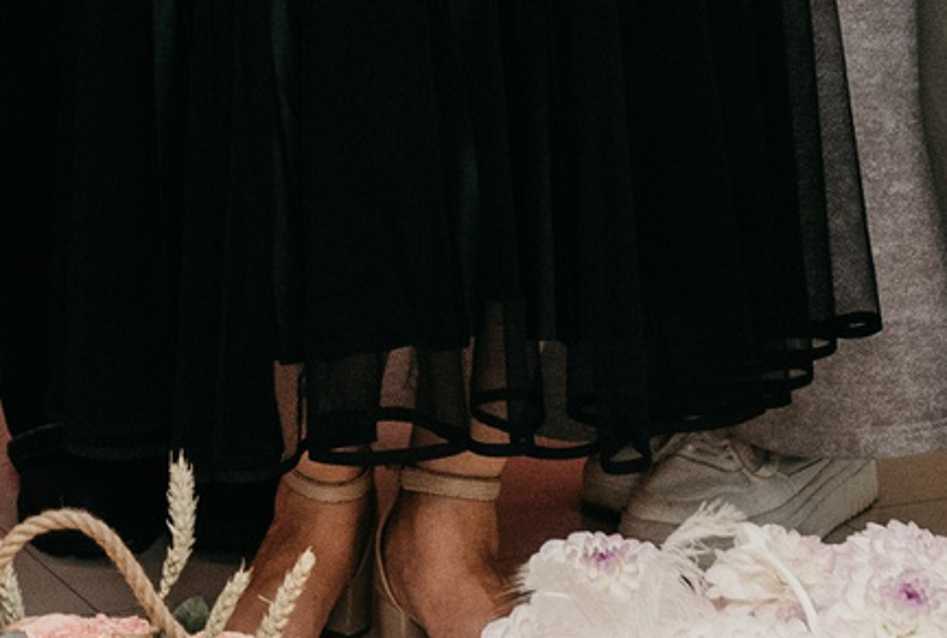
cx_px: -659
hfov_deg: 9.4
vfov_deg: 6.4
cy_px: -724
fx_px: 5517
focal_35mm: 209
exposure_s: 1/160
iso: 640
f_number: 4.5
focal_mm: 35
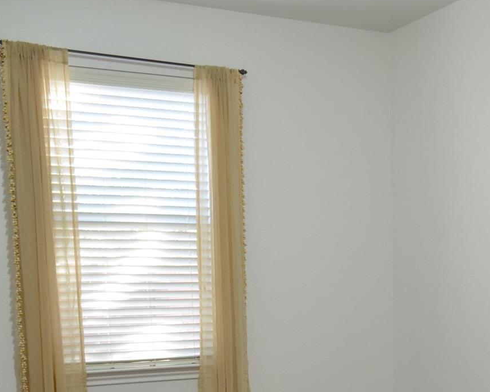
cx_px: 384
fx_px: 870
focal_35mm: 60
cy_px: 377
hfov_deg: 30.8
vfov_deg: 24.4
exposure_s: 1/30
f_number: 3.5
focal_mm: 18
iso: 1000
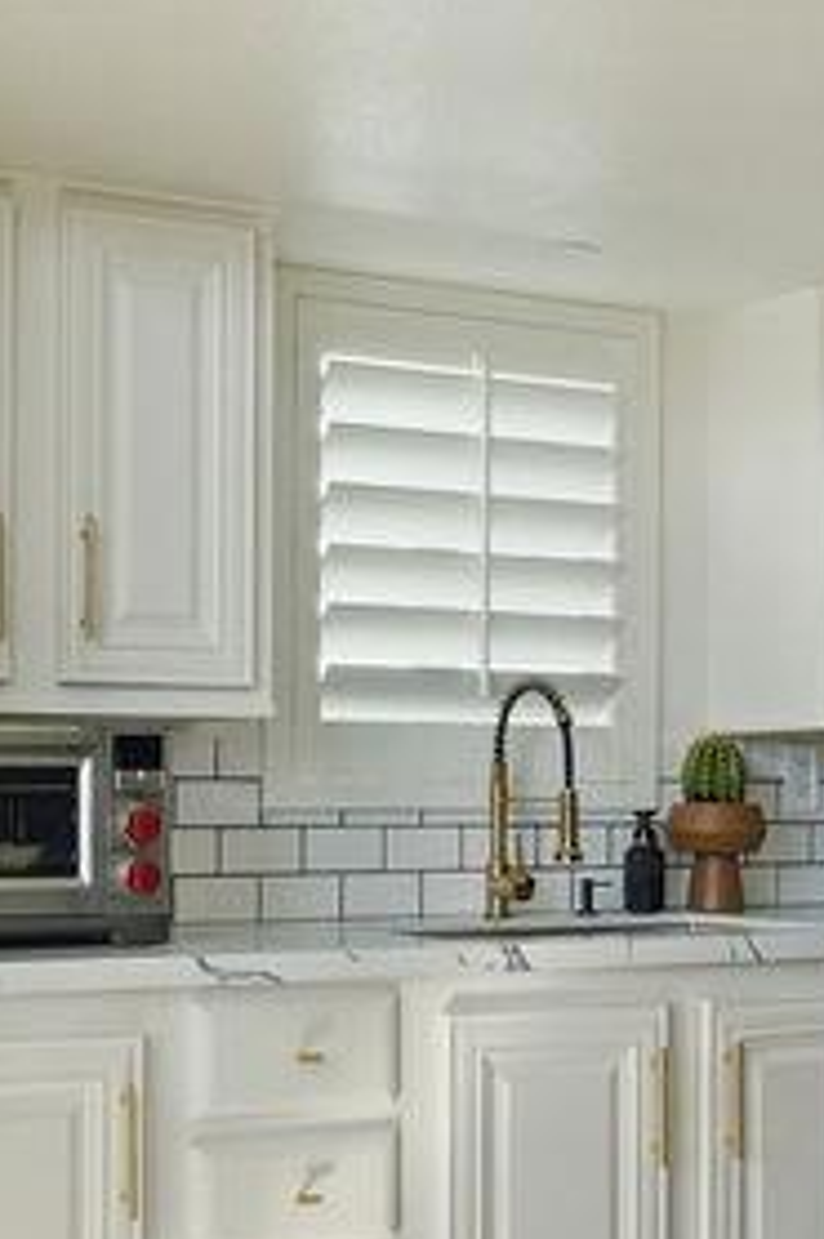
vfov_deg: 33.6
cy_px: 858
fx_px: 2028
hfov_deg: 23.0
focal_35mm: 59
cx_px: 388
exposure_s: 1/800
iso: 250
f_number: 8
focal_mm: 16
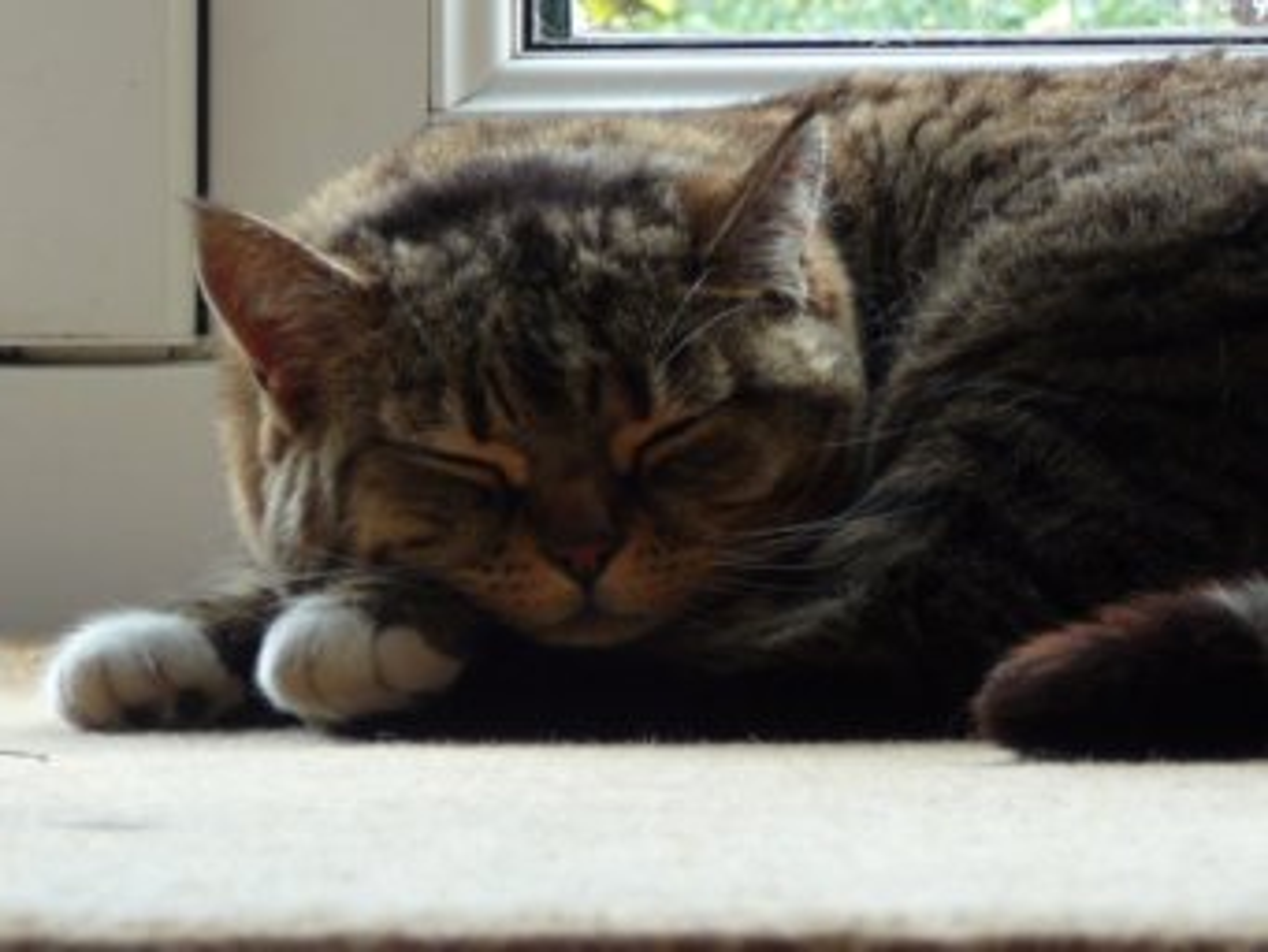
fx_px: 5020
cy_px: 476
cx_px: 634
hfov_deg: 14.4
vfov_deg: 10.8
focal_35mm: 137
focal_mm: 20.4
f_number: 4
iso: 100
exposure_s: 1/60
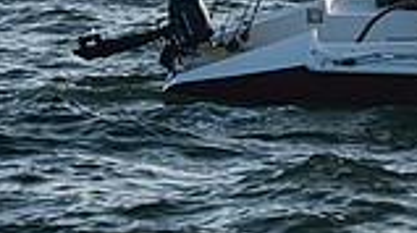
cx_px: 566
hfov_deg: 3.0
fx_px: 8018
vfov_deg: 1.7
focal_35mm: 726
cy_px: -258
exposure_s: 1/1000
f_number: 8
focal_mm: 190
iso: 400
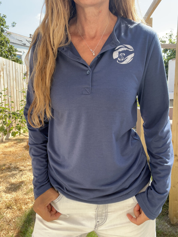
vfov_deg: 60.0
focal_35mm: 30
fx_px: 206
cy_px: 118
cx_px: 89
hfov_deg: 46.8
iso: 32
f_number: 2.2
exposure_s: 1/245
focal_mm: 2.7
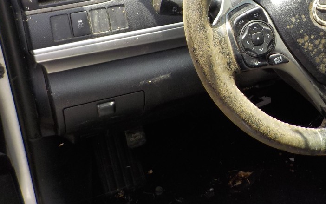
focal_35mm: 58
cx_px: 286
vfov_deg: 21.5
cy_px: -8
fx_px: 515
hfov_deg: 33.5
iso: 125
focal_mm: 4.1
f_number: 3.3
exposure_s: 1/160
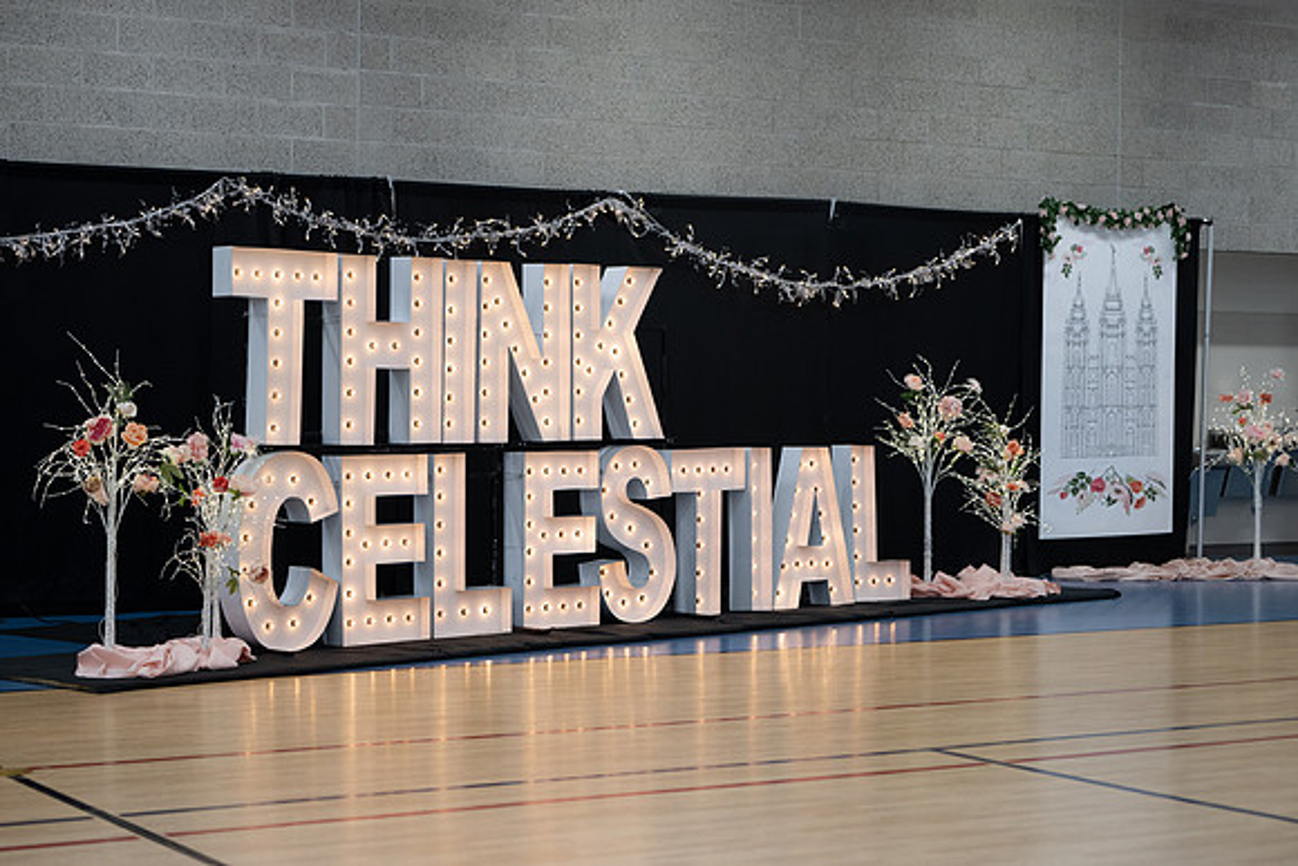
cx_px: 649
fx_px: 2542
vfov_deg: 19.3
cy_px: 433
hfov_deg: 28.6
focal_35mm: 70
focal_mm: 70
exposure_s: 1/320
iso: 1000
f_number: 2.8
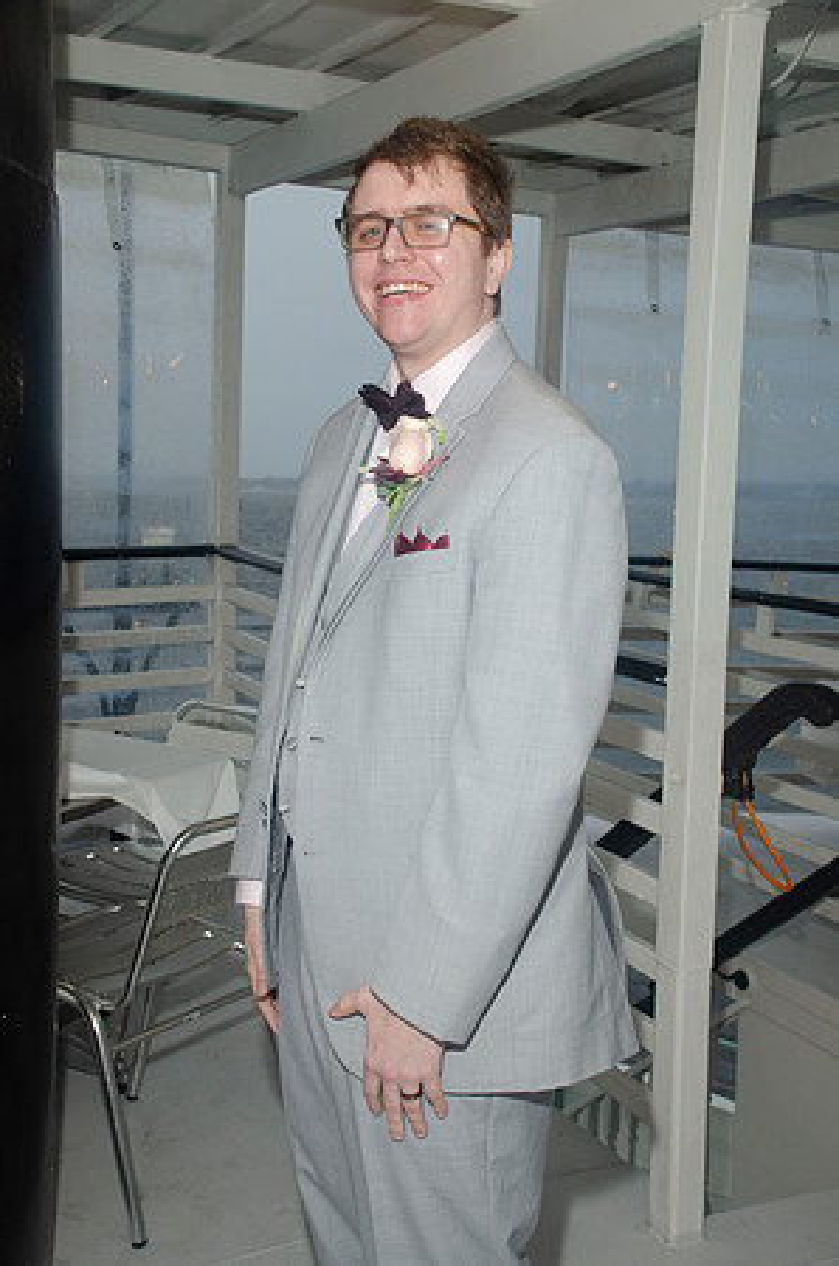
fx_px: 1475
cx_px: 420
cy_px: 633
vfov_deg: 46.5
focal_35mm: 42
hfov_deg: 31.8
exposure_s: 1/60
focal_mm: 28
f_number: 5.6
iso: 400
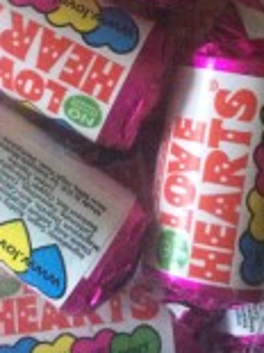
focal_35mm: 80
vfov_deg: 23.8
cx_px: 96
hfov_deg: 18.4
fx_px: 815
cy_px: 40
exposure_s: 1/17
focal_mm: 4.15
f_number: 2.2
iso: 320
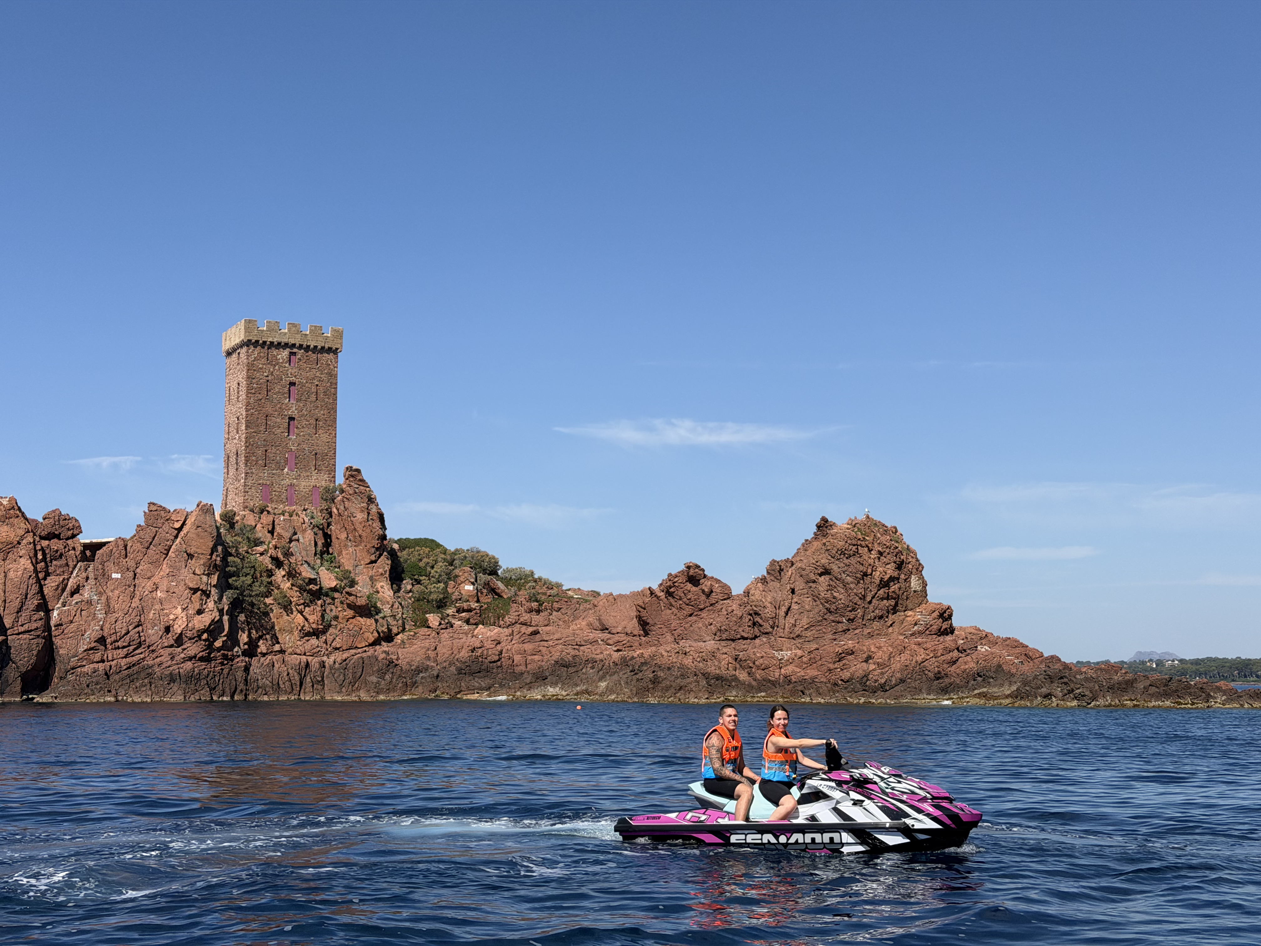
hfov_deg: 39.7
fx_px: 1749
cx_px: 630
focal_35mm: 48
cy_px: 473
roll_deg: +0.4
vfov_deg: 30.3
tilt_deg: +5.4
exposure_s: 1/6536
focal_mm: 6.76
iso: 64
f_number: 1.78
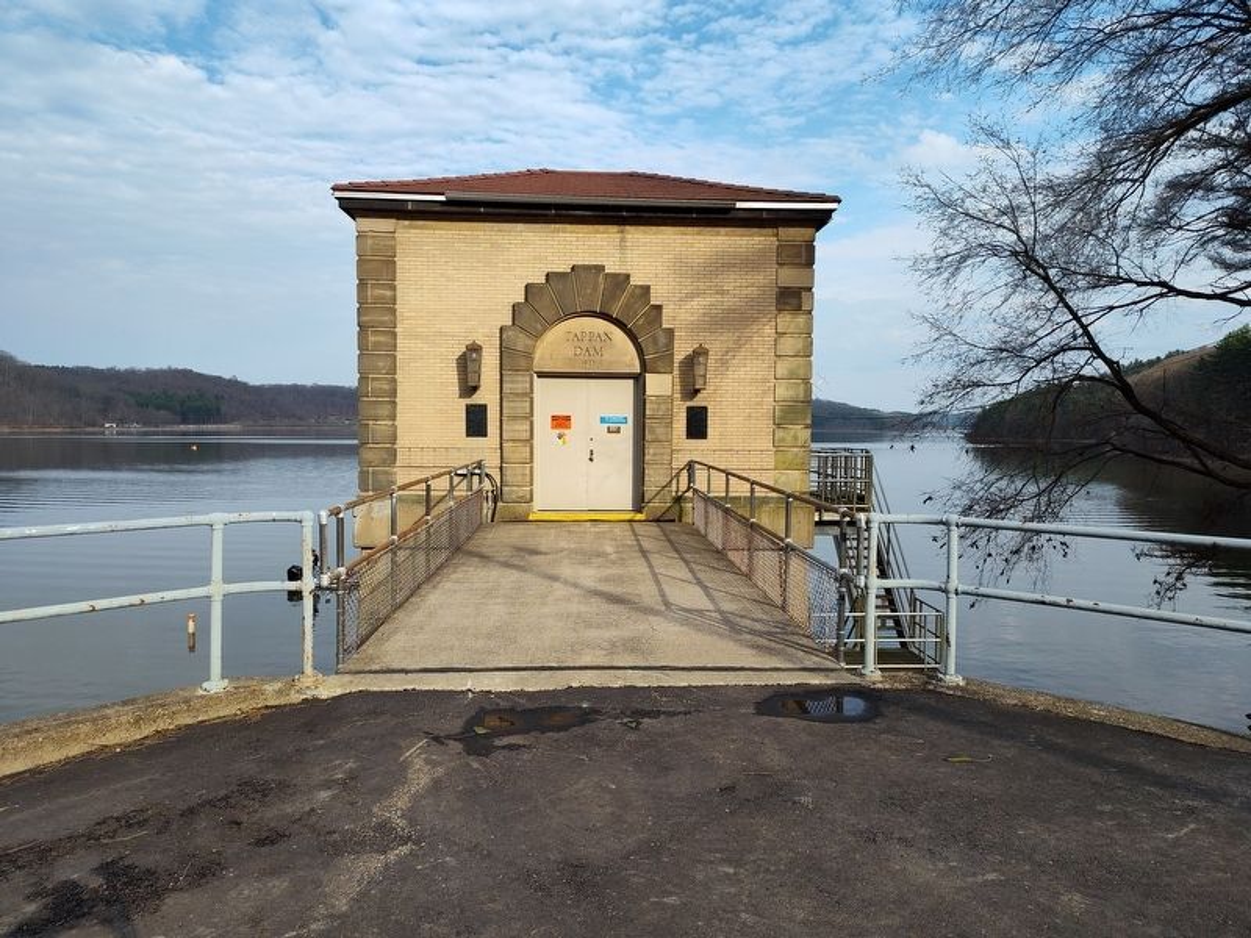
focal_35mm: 23
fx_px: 831
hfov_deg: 73.9
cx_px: 626
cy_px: 469
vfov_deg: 58.9
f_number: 1.8
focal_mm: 5.56
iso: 100
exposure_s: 1/835
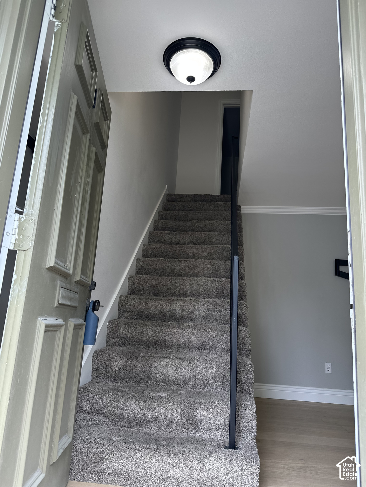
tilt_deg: +13.9
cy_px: 244
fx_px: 338
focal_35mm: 24
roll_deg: -4.0
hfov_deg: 56.8
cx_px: 183
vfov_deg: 71.6
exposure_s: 1/153
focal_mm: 6.86
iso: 64
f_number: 1.78
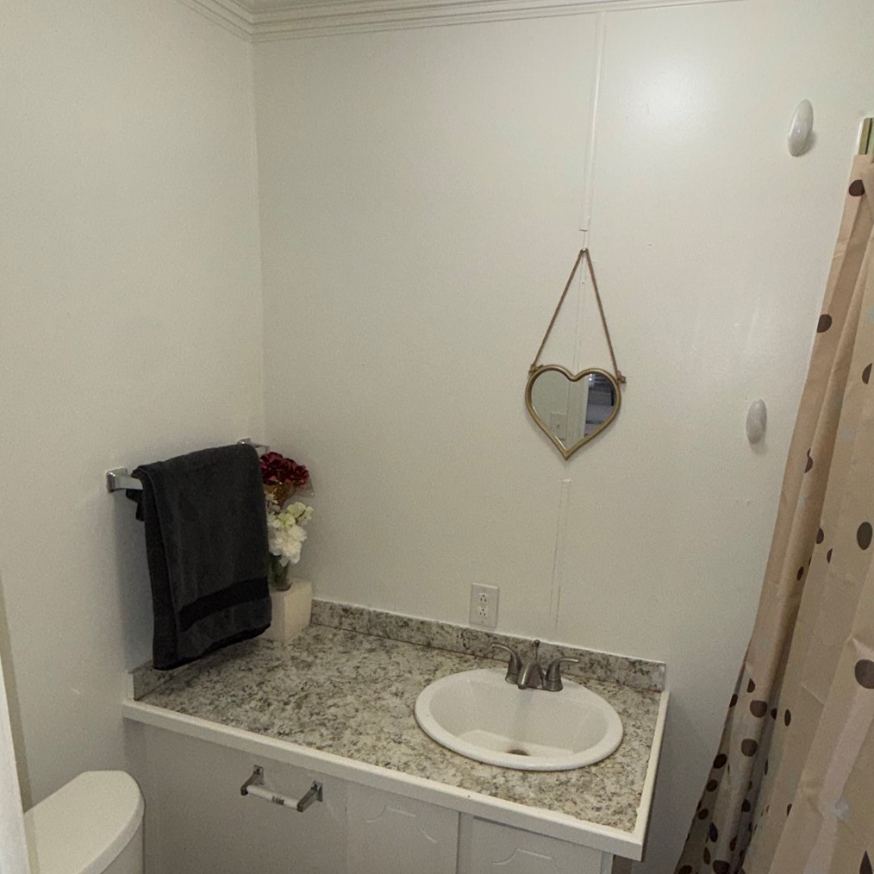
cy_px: 511
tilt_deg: -15.1
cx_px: 477
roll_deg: -3.5
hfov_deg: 62.8
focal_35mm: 25
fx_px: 714
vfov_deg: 62.5
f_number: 2.2
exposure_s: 1/122
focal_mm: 2.22
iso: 80
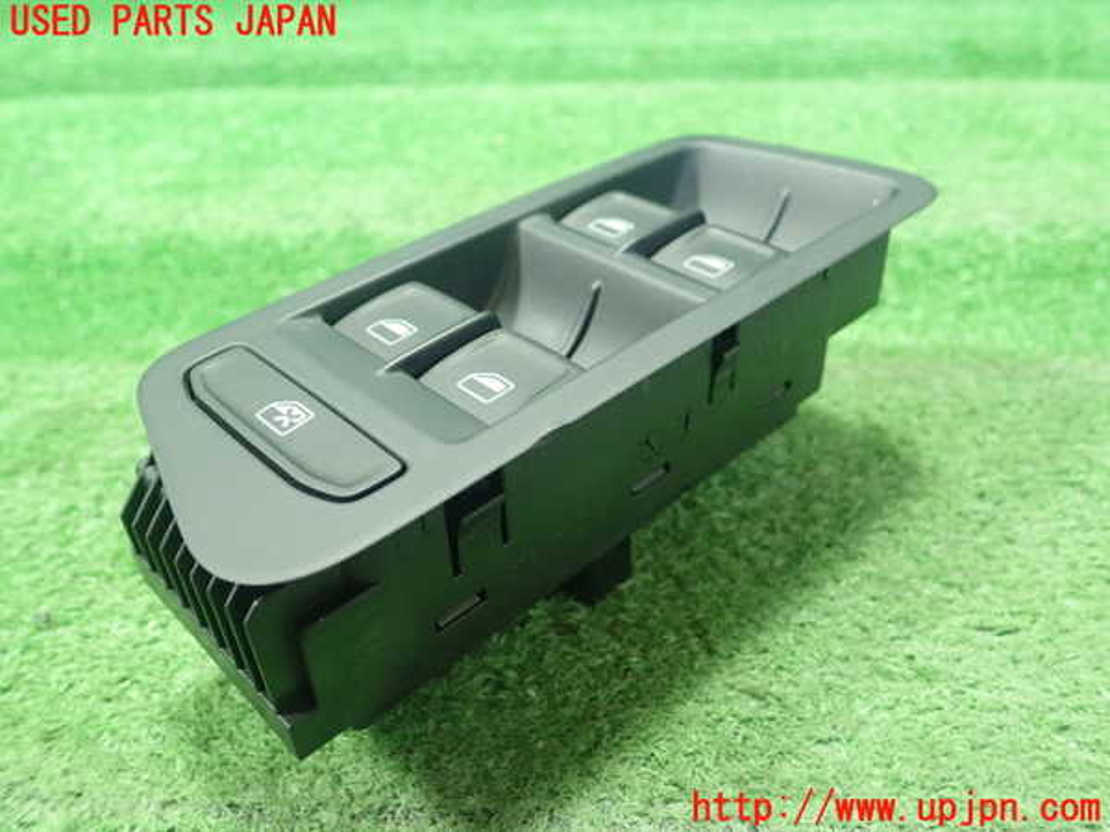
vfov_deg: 46.8
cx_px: 555
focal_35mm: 30
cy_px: 416
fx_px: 962
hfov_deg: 60.0
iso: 800
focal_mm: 5.5
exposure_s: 1/100
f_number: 2.3
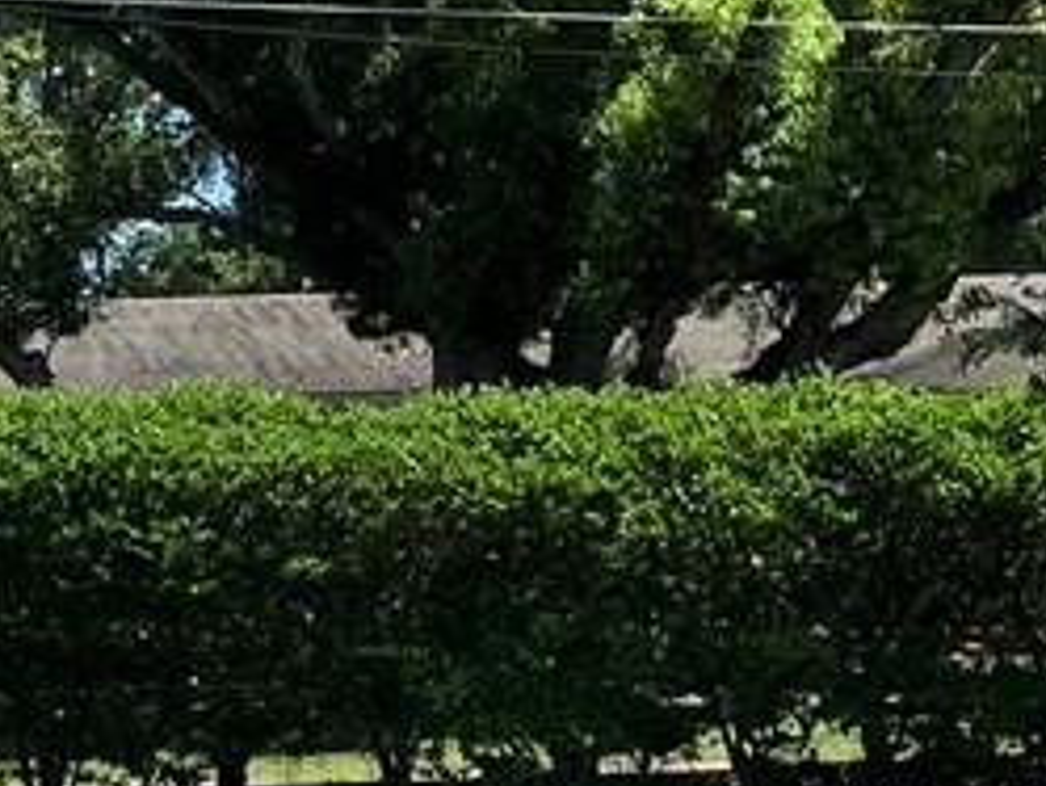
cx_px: -139
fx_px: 5442
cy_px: 1522
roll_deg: +0.6
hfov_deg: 10.8
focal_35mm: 180
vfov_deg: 7.9
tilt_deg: -11.3
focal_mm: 3.99
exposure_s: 1/2703
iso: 32
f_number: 1.8
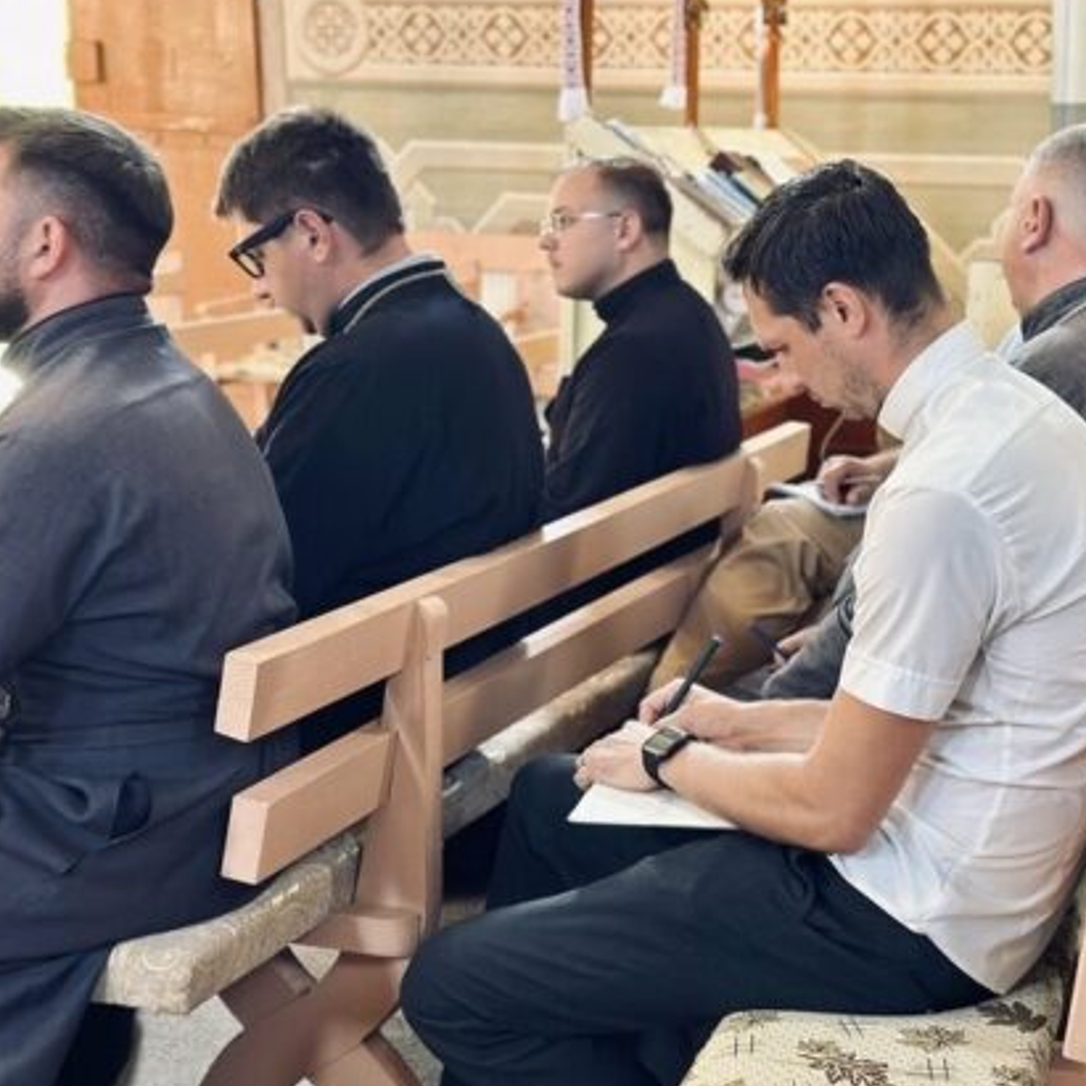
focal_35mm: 62
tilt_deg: -12.0
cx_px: 729
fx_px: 2201
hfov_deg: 27.5
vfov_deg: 27.7
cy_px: 558
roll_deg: -0.9
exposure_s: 1/33
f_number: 1.78
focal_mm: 6.86
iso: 250
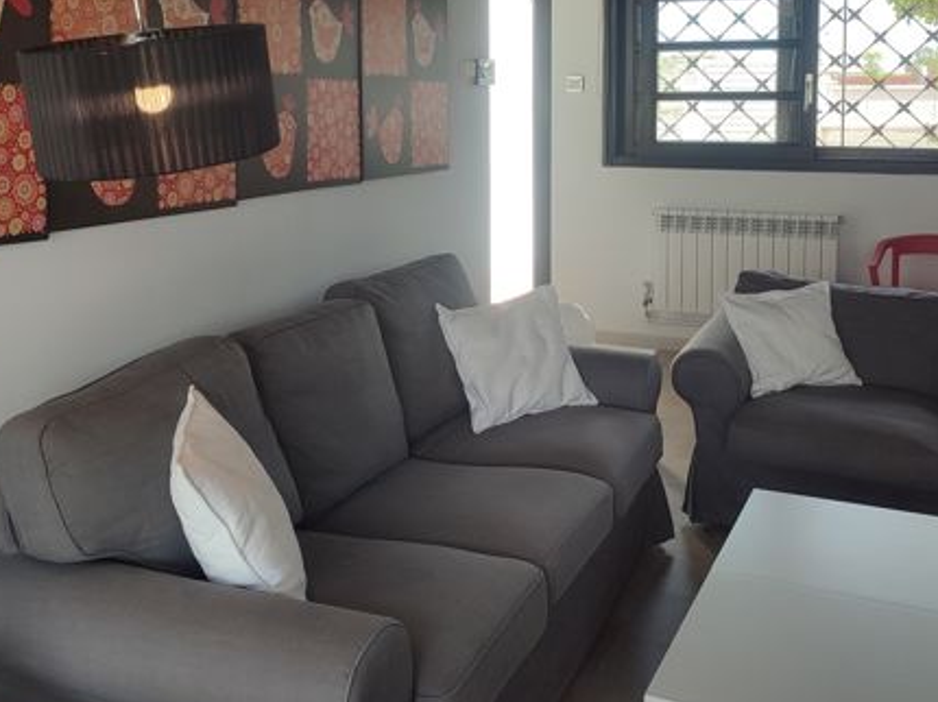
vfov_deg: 34.4
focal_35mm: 41
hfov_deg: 45.8
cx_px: 457
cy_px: 181
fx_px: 1110
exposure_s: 1/114
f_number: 1.9
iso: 50
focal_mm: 6.04
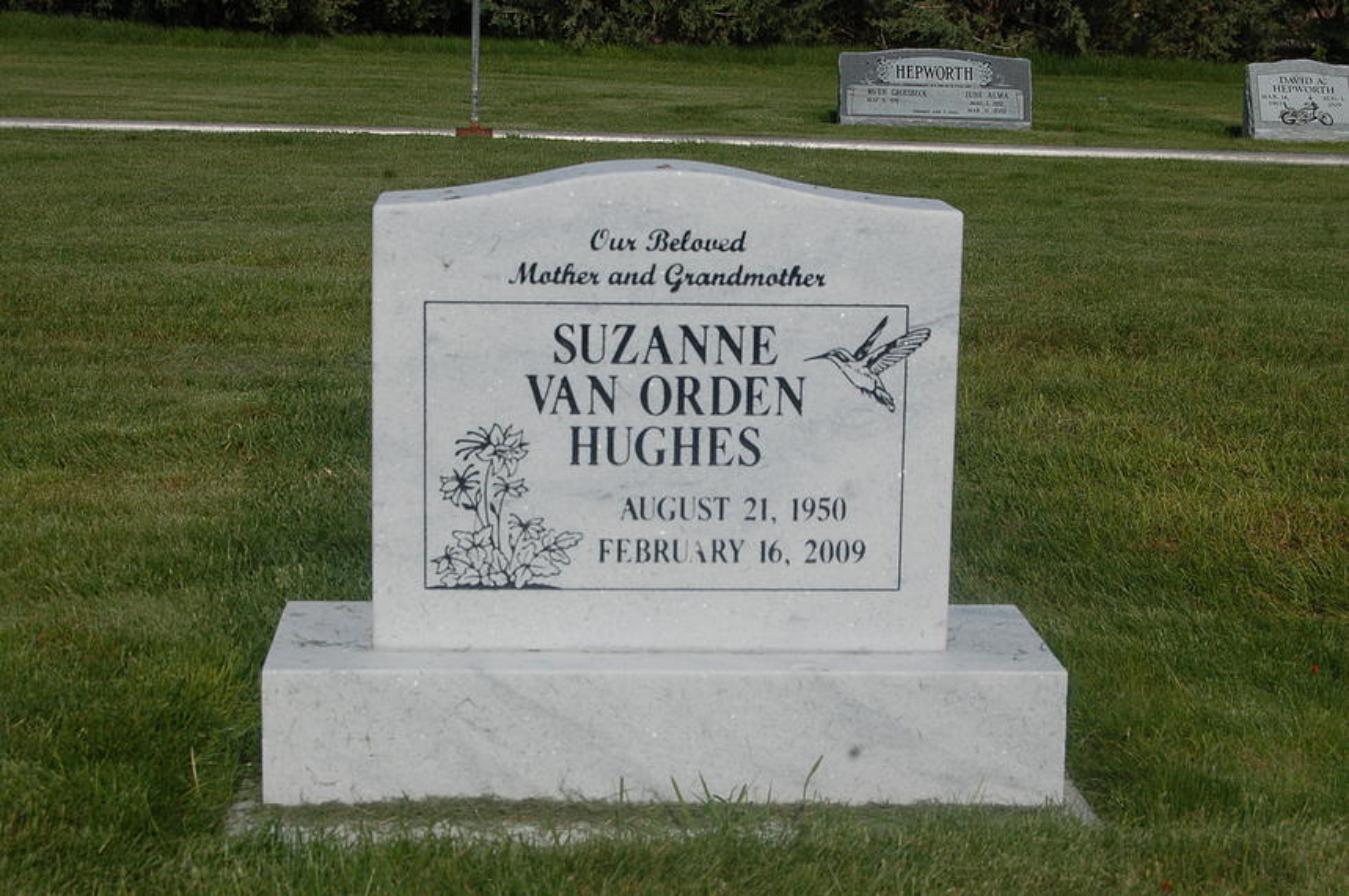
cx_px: 674
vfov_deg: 18.9
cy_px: 448
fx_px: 2695
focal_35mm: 72
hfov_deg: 28.1
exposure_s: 1/400
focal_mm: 48
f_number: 10
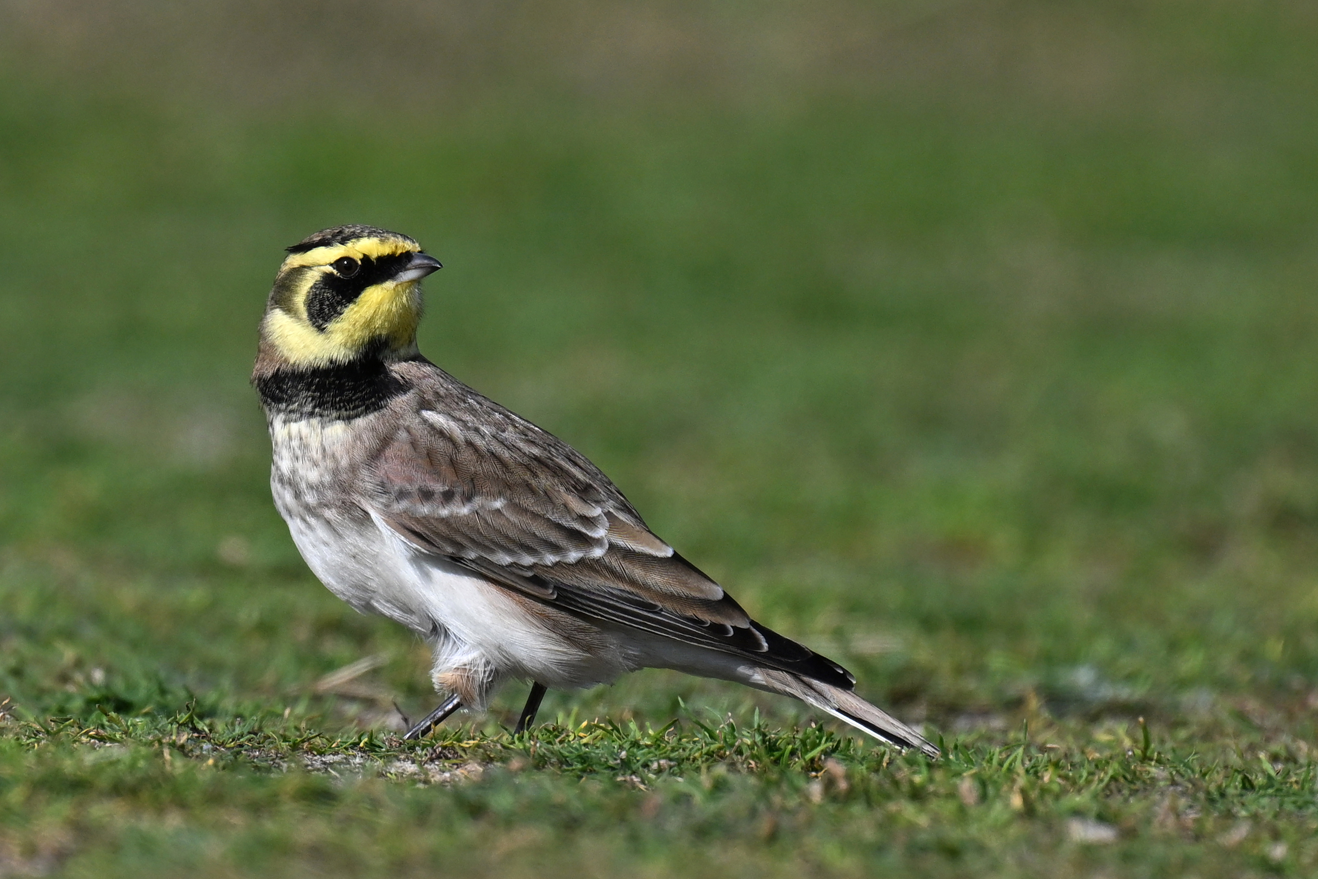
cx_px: 543
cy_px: 467
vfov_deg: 1.3
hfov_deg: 2.0
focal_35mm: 1019
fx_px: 37303
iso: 320
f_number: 6.3
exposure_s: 1/1600
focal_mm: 800
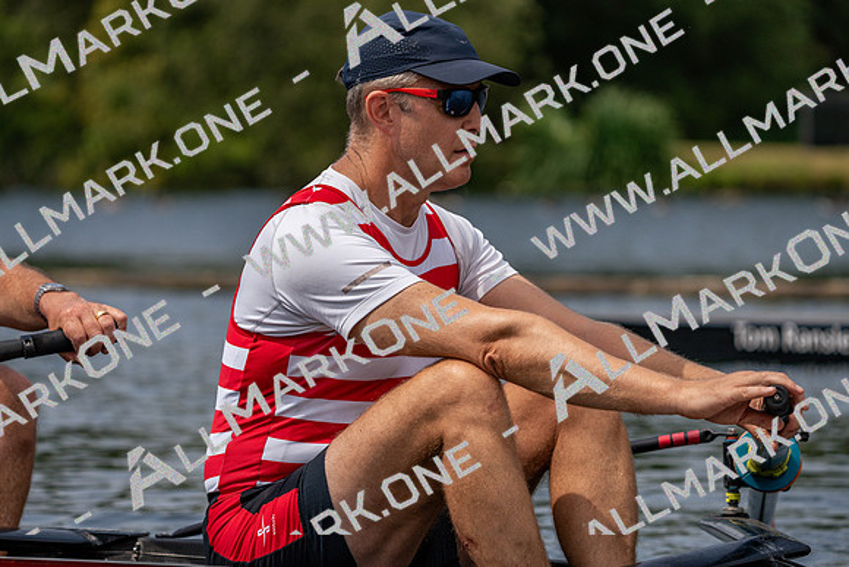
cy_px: 284
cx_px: 424
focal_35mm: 243
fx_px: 5732
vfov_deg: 5.7
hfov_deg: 8.5
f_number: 5.6
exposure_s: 1/1600
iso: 200
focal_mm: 243
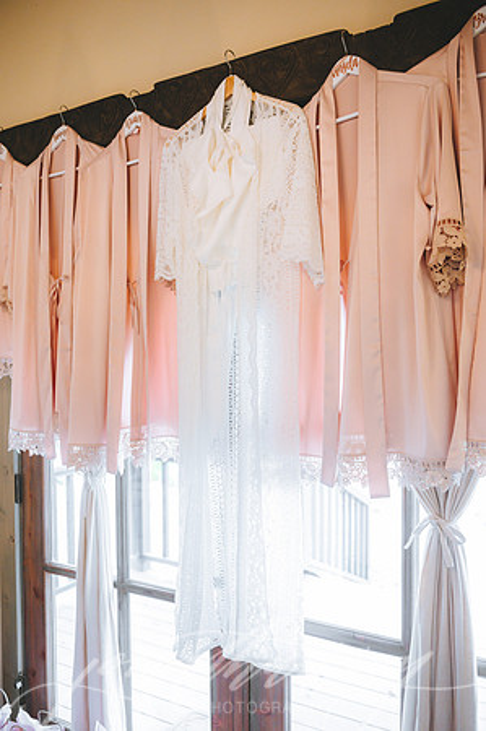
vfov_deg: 58.8
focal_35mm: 32
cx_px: 243
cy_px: 366
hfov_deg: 41.0
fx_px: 649
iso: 1000
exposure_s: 1/80
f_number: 2.8
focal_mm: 32
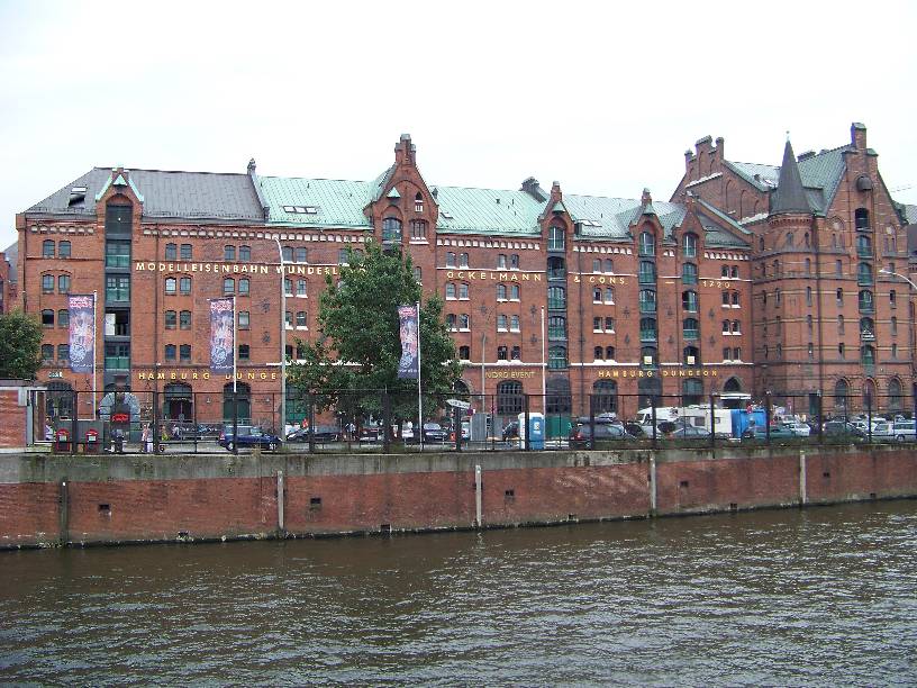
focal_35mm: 36
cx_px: 458
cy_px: 344
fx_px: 954
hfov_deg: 51.4
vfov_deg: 39.7
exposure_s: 1/160
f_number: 2.8
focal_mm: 5.85
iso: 66
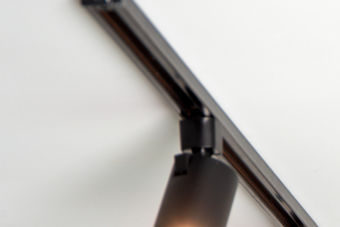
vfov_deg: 5.2
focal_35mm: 263
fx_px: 2484
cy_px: 210
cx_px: 282
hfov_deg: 7.8
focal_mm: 120
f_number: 6.3
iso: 200
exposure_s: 1/20
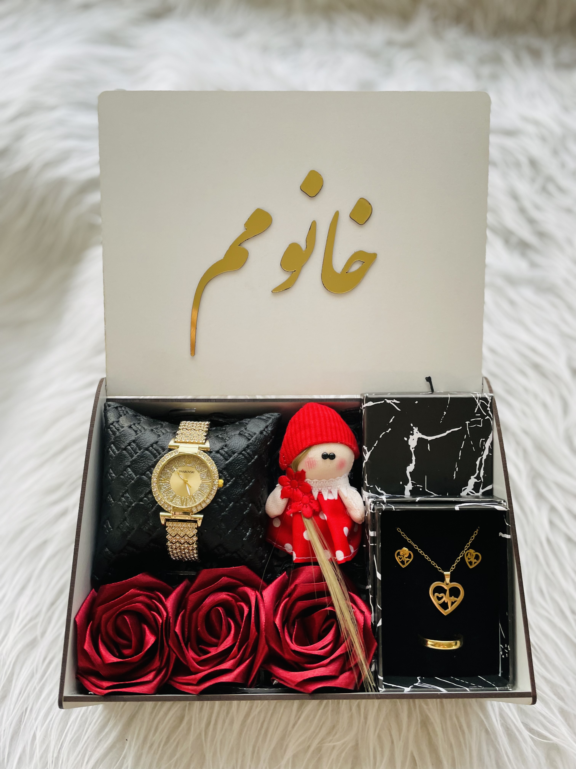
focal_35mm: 26
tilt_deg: -63.5
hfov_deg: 53.1
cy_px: 384
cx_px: 288
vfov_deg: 67.3
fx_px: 577
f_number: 1.6
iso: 80
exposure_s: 1/50
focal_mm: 4.2
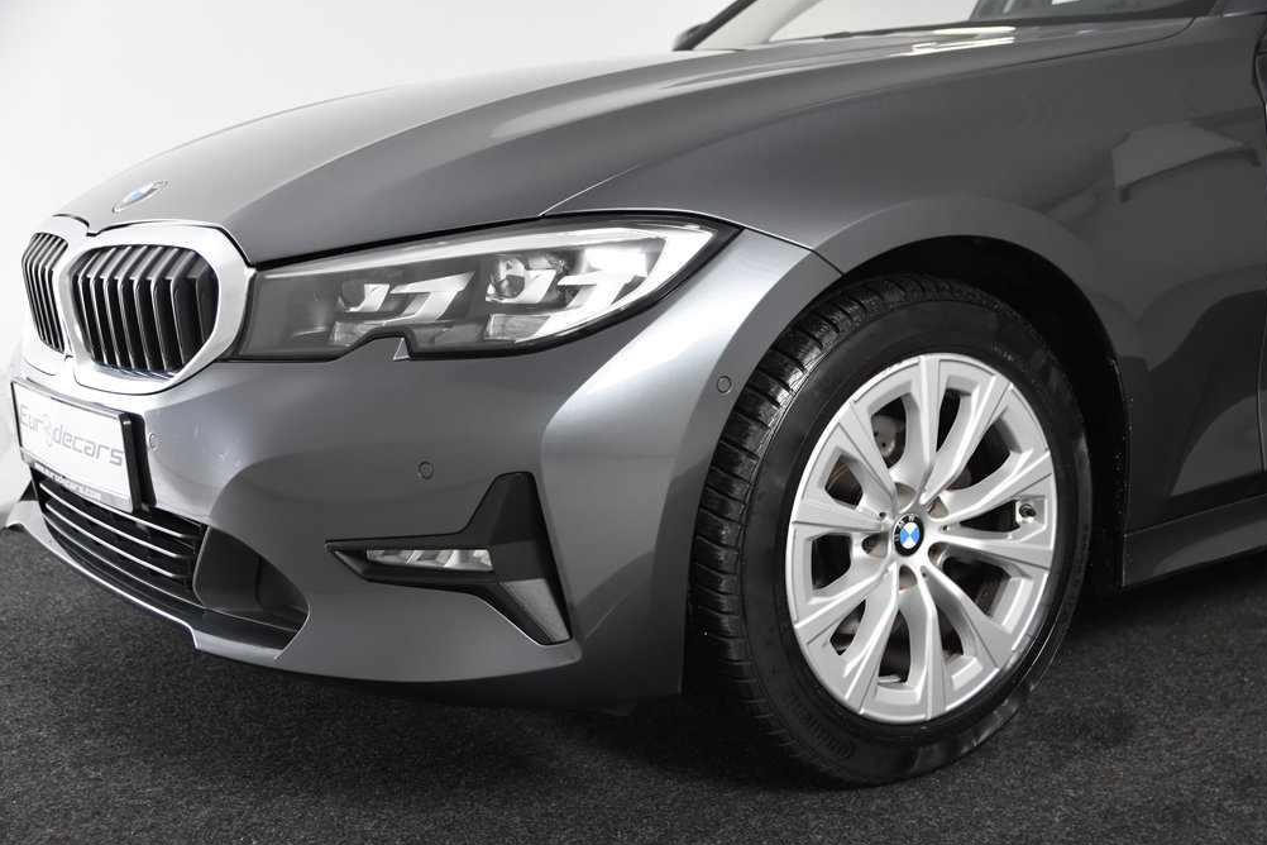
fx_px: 1672
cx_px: 637
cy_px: 429
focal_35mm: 48
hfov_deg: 41.5
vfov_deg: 28.4
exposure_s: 1/80
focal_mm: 31
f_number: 4.5
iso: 1600
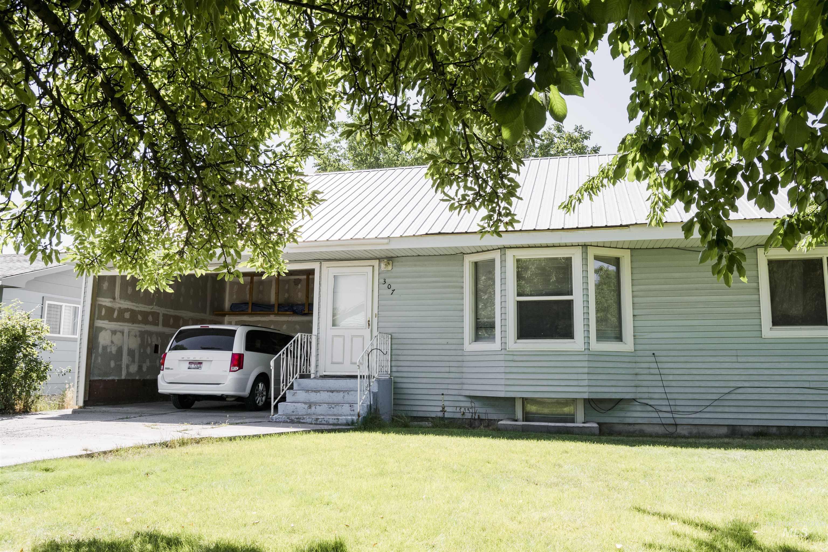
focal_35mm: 27
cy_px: 276
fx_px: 621
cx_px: 414
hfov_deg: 67.4
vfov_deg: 47.9
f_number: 9
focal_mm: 18
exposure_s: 1/320
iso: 200
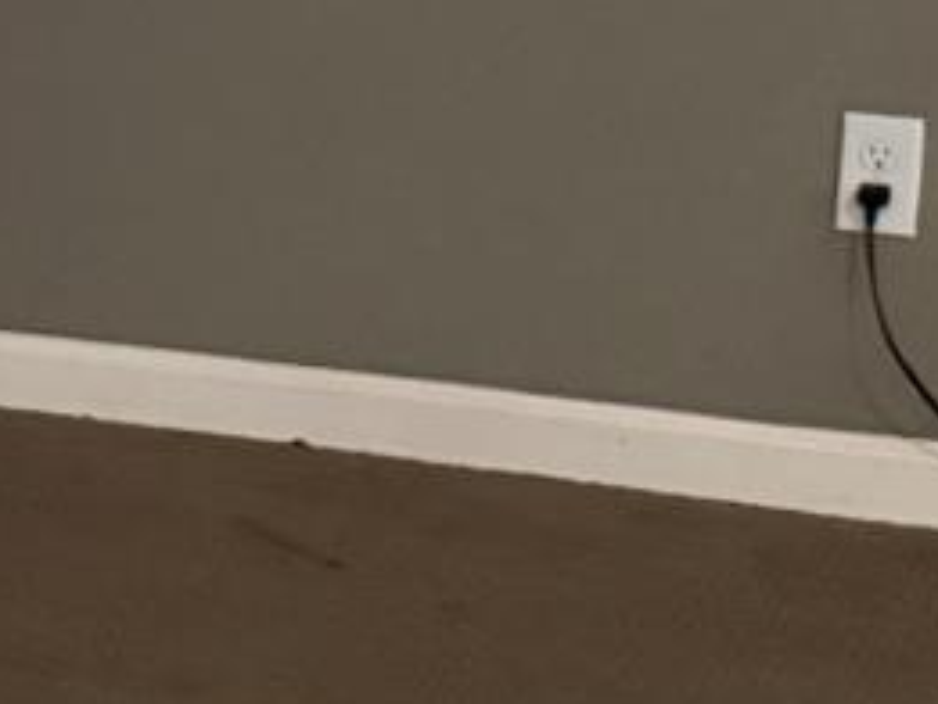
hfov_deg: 12.9
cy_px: 120
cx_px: -773
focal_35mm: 138
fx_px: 3741
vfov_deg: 10.7
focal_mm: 6.76
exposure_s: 1/40
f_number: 1.78
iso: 1000
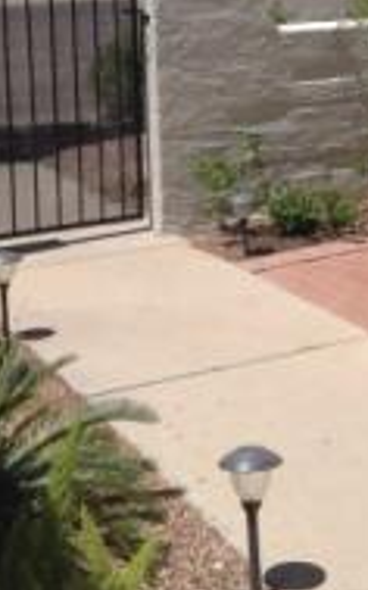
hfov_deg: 15.5
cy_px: 95
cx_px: 337
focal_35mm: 83
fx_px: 1333
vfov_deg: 24.4
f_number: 2.4
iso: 25
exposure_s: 1/1379
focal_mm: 3.3
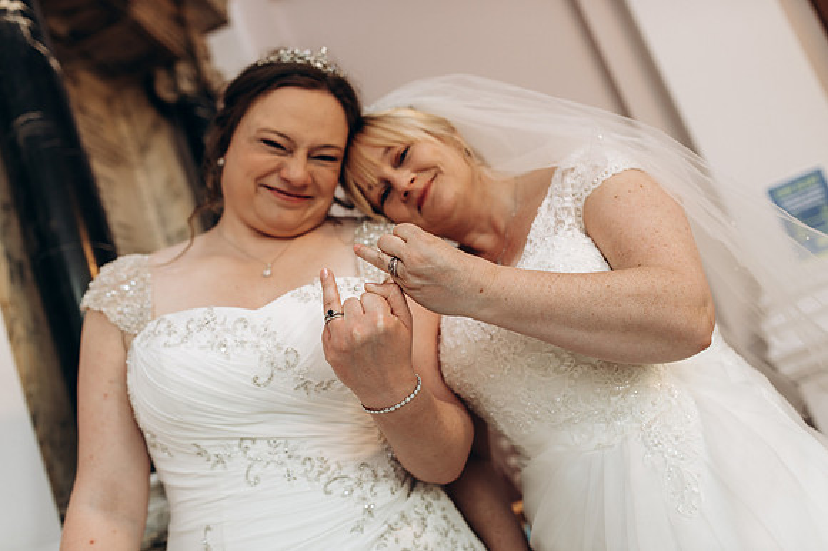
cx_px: 414
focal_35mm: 35
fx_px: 805
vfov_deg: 37.8
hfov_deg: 54.5
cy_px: 276
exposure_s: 1/80
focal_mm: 35
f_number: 2.5
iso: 320
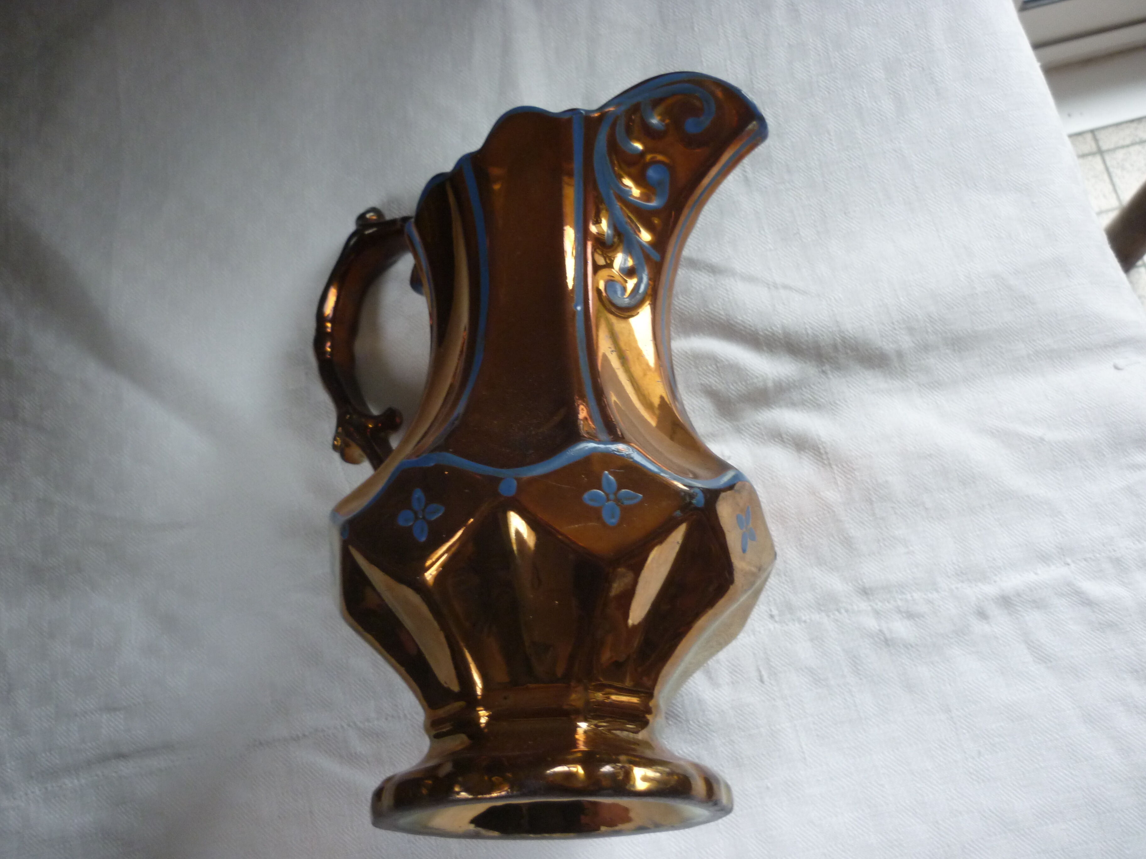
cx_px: 573
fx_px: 1093
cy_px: 430
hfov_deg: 55.4
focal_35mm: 33
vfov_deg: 42.9
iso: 200
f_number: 2.8
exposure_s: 1/30
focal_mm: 5.5
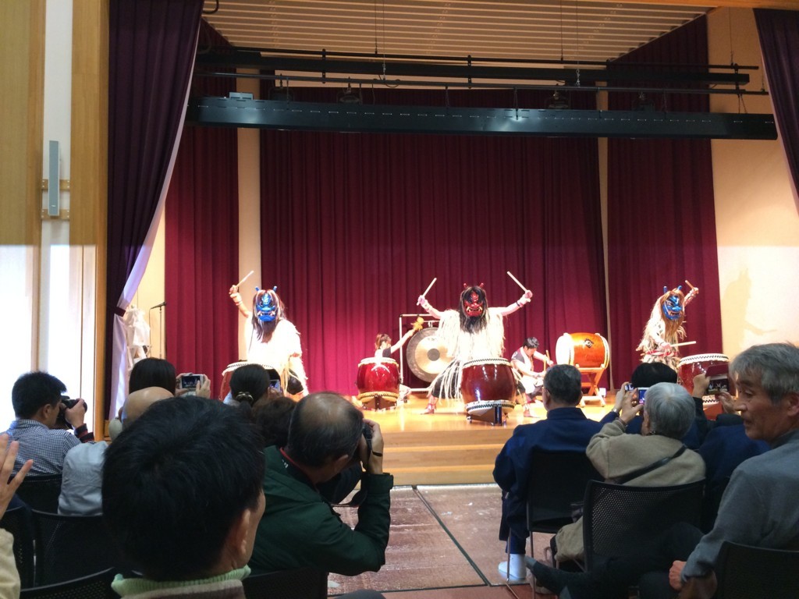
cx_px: 400
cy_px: 300
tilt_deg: +2.7
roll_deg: +1.1
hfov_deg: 61.7
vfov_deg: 48.2
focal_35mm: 29
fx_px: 669
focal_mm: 4.15
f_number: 2.2
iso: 200
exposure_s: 1/30
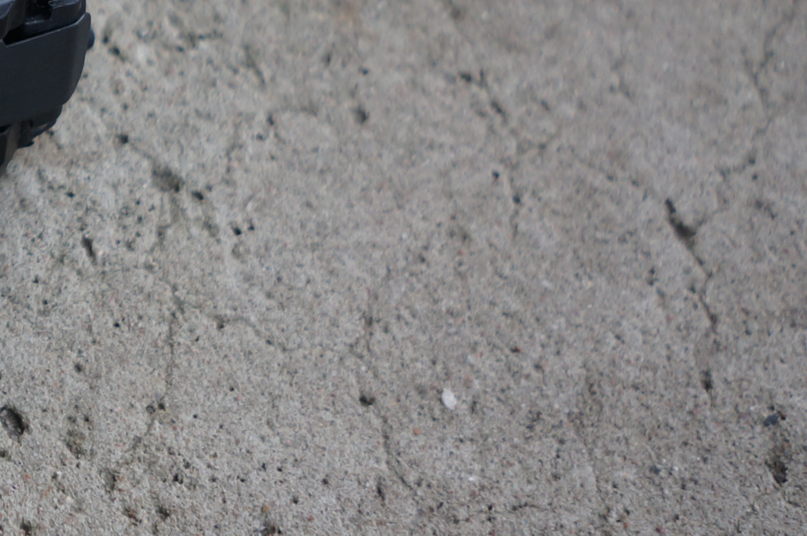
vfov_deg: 14.6
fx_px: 2060
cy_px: 20
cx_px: -296
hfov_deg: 20.0
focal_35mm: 92
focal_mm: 20
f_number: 4
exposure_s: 1/60
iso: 200
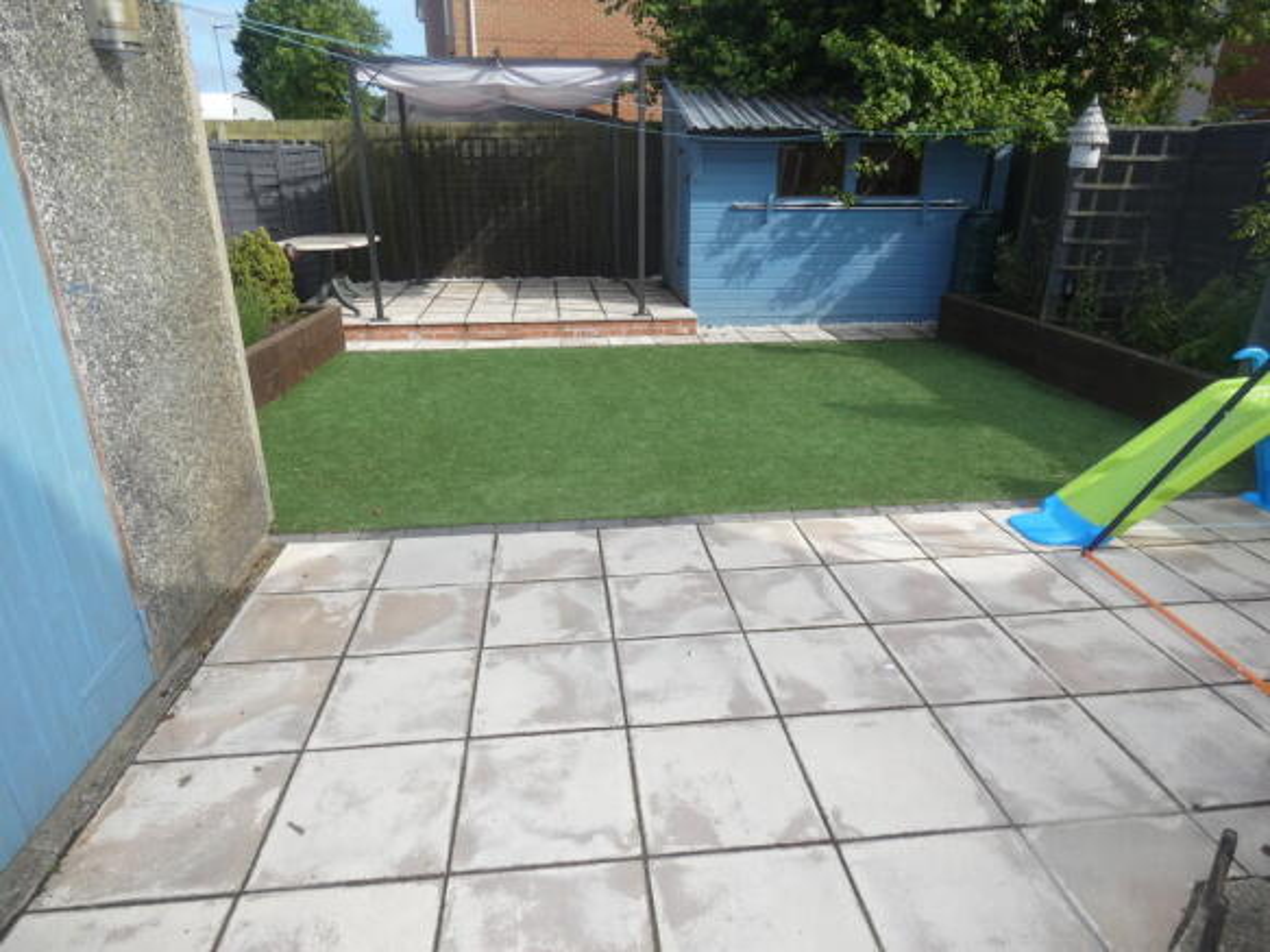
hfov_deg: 81.8
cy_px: 476
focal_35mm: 20
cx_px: 635
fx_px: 734
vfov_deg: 66.0
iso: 80
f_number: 2.8
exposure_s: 1/640
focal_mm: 3.6
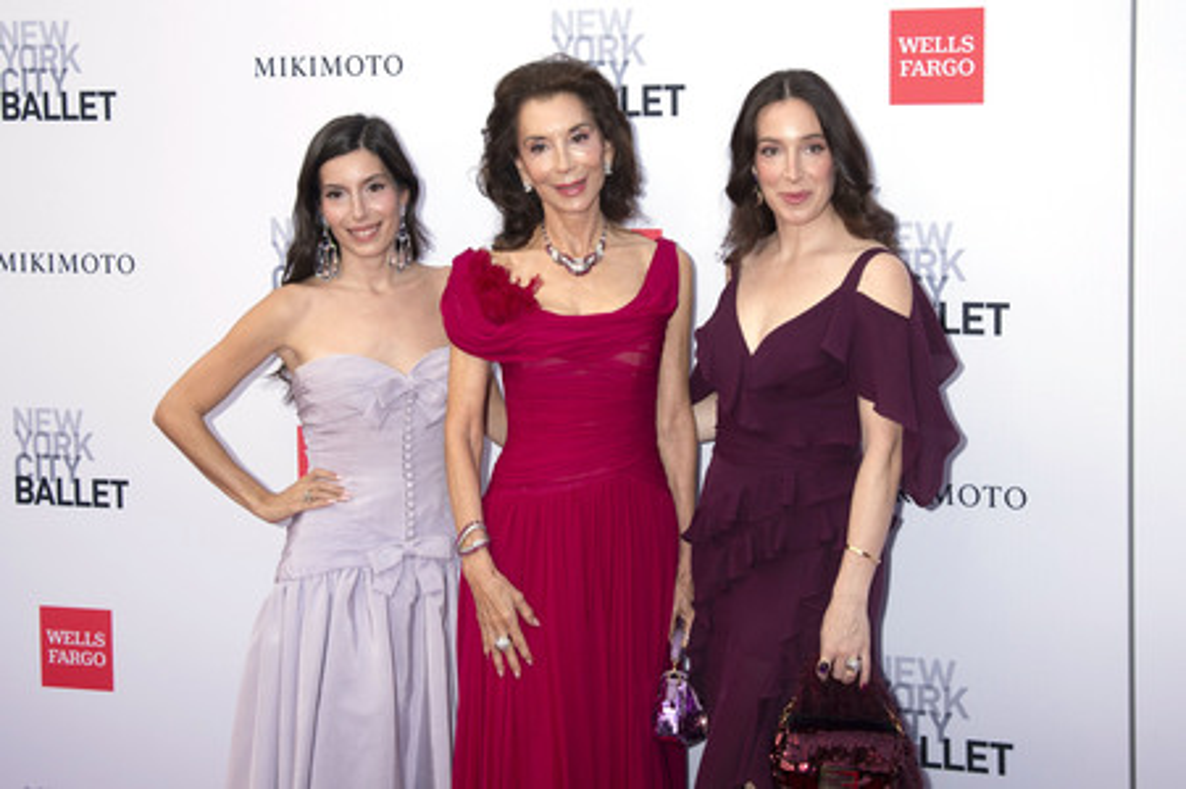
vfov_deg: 30.5
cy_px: 394
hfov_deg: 44.5
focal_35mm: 44
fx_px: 1448
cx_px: 593
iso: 500
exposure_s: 1/200
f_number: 5.6
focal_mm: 44
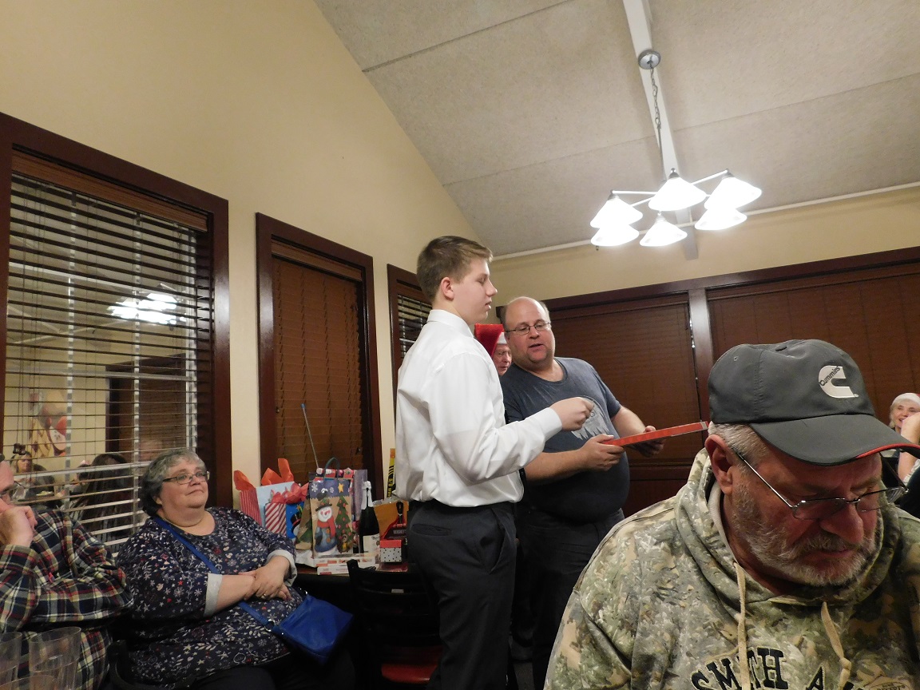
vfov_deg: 58.9
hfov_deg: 73.9
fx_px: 611
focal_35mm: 23
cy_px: 345
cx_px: 460
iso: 400
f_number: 3
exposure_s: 1/30
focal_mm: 4
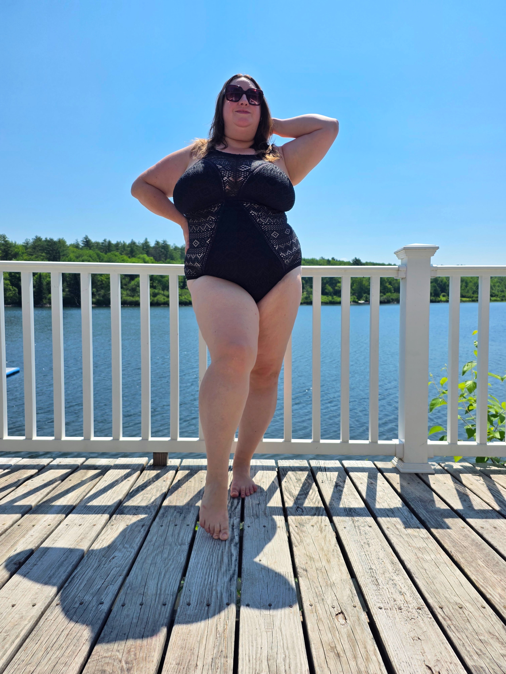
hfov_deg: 58.9
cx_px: 253
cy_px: 337
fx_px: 448
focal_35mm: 23
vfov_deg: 73.9
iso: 80
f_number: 1.7
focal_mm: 6.25
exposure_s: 1/7333
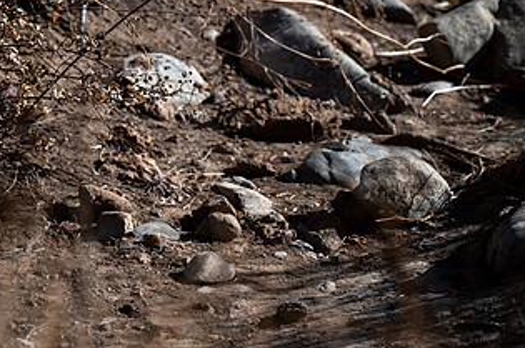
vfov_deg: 10.6
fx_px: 1878
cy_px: 113
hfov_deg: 15.8
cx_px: 105
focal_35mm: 129
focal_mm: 70
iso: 200
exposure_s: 1/1600
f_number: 5.6
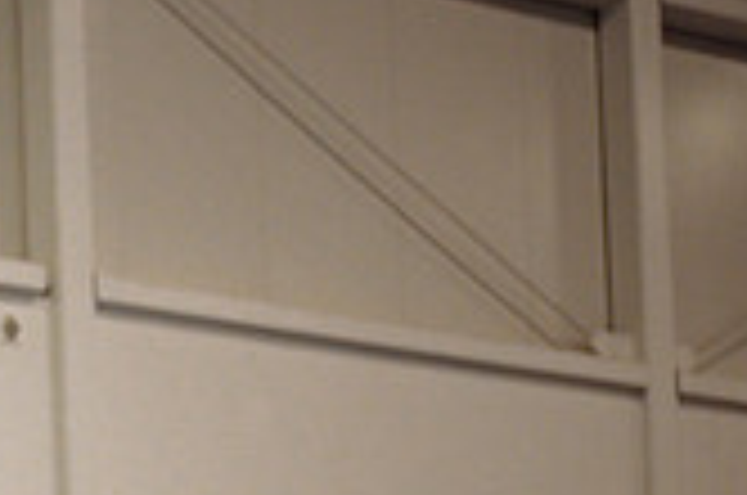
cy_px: 1089
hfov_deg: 12.1
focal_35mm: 146
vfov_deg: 8.7
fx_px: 3024
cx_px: -867
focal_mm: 31
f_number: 3.5
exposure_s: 1/400
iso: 1600
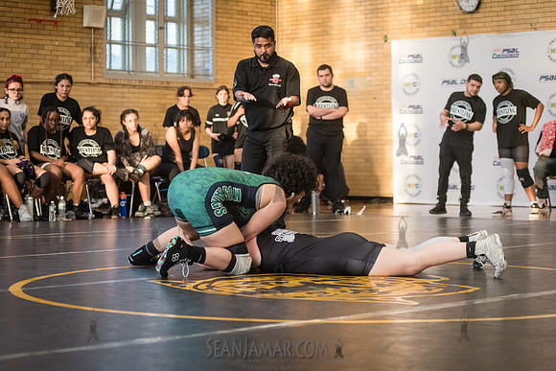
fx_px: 1331
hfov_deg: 23.6
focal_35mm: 86
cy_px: 185
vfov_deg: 15.9
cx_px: 266
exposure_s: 1/400
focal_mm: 80
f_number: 3.5
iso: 5000
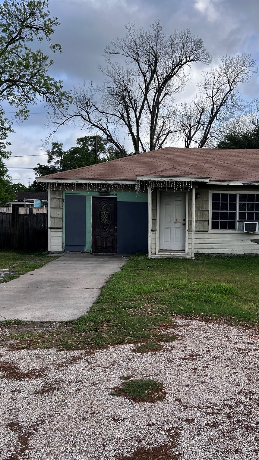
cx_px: 213
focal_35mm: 38
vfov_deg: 52.8
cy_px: 230
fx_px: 464
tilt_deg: -2.4
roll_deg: -0.6
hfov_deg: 30.3
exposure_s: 1/2299
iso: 50
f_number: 1.5
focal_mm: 5.7
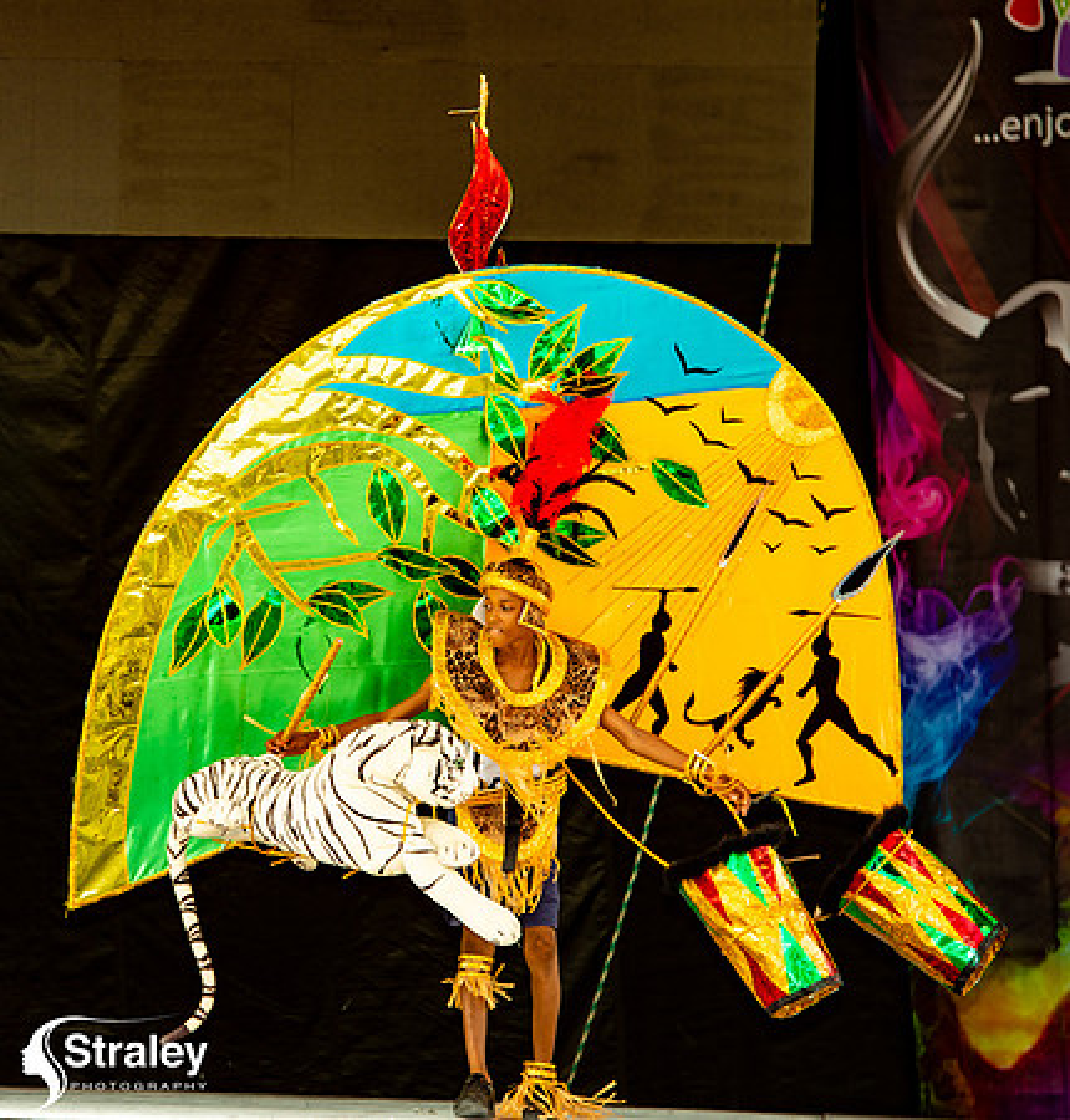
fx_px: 8304
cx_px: 284
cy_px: 586
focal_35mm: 232
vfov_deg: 7.7
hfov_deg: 7.4
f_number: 5.6
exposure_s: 1/200
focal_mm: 170
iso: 160
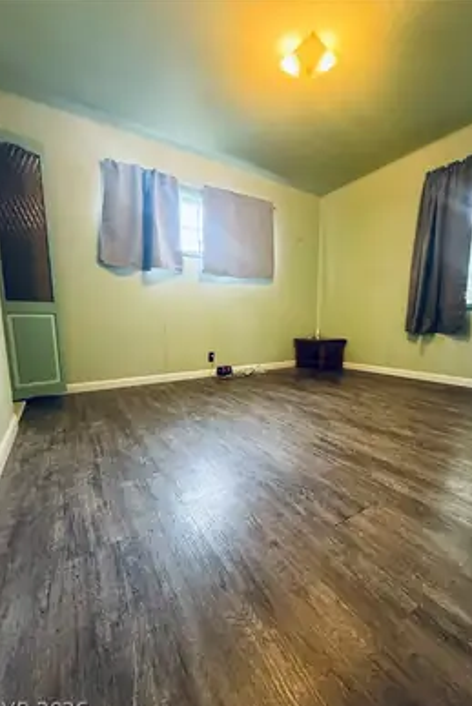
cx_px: 259
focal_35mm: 15
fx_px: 295
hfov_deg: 77.2
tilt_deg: -7.2
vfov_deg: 100.3
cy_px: 362
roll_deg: -0.9
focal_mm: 2.22
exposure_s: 1/60
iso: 500
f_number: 2.2
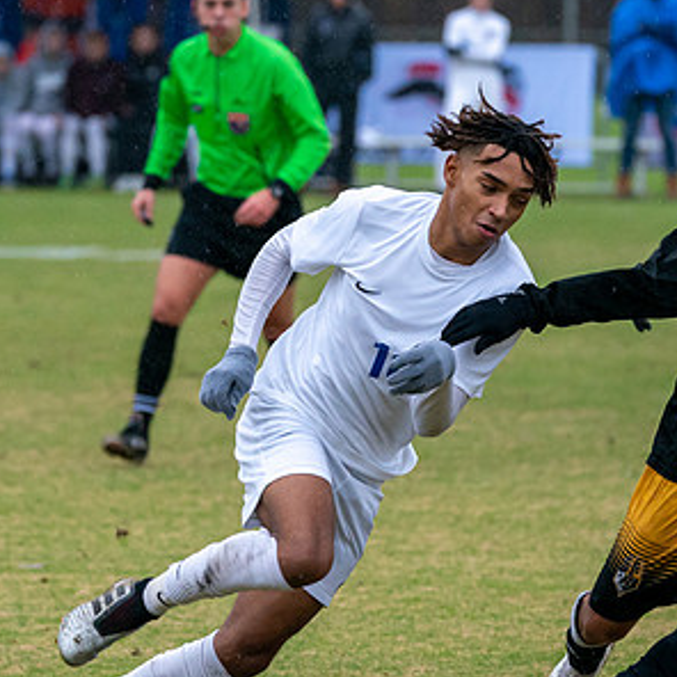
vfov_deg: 3.5
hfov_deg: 3.5
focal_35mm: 504
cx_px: 316
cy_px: 481
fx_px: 11152
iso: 2500
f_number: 5.6
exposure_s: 1/1000
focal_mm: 218
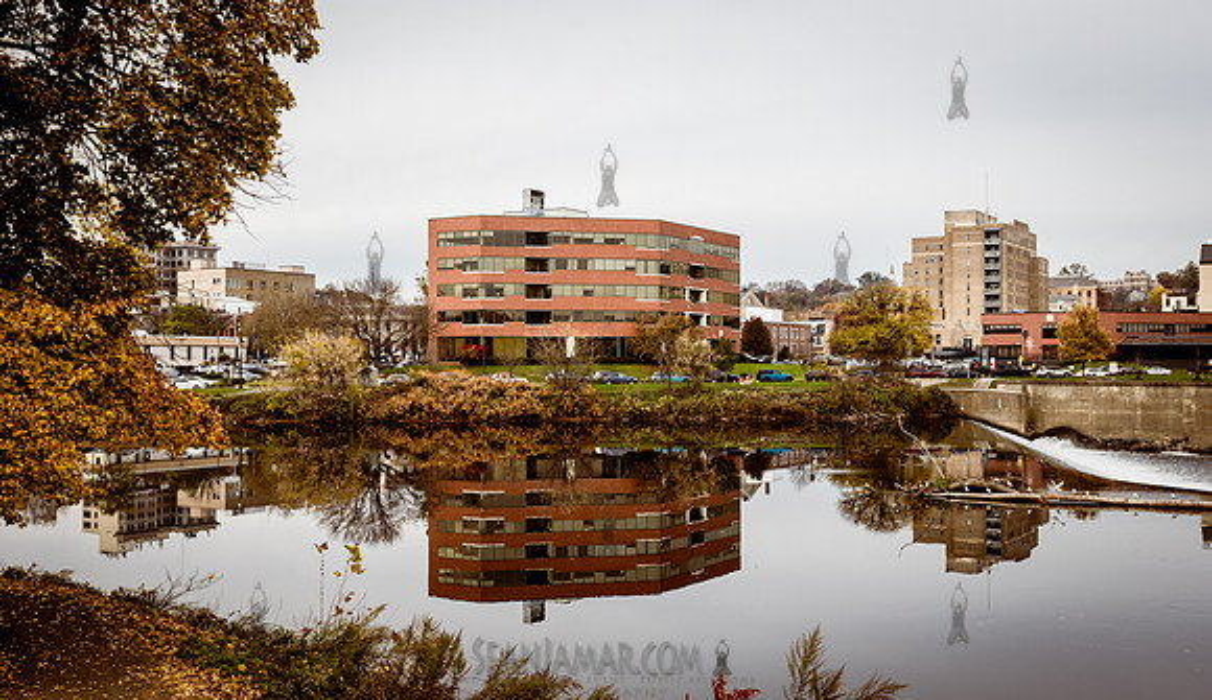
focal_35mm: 41
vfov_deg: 29.7
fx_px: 1322
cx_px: 604
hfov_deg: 49.2
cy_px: 361
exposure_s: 1/1000
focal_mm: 26
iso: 200
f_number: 4.5
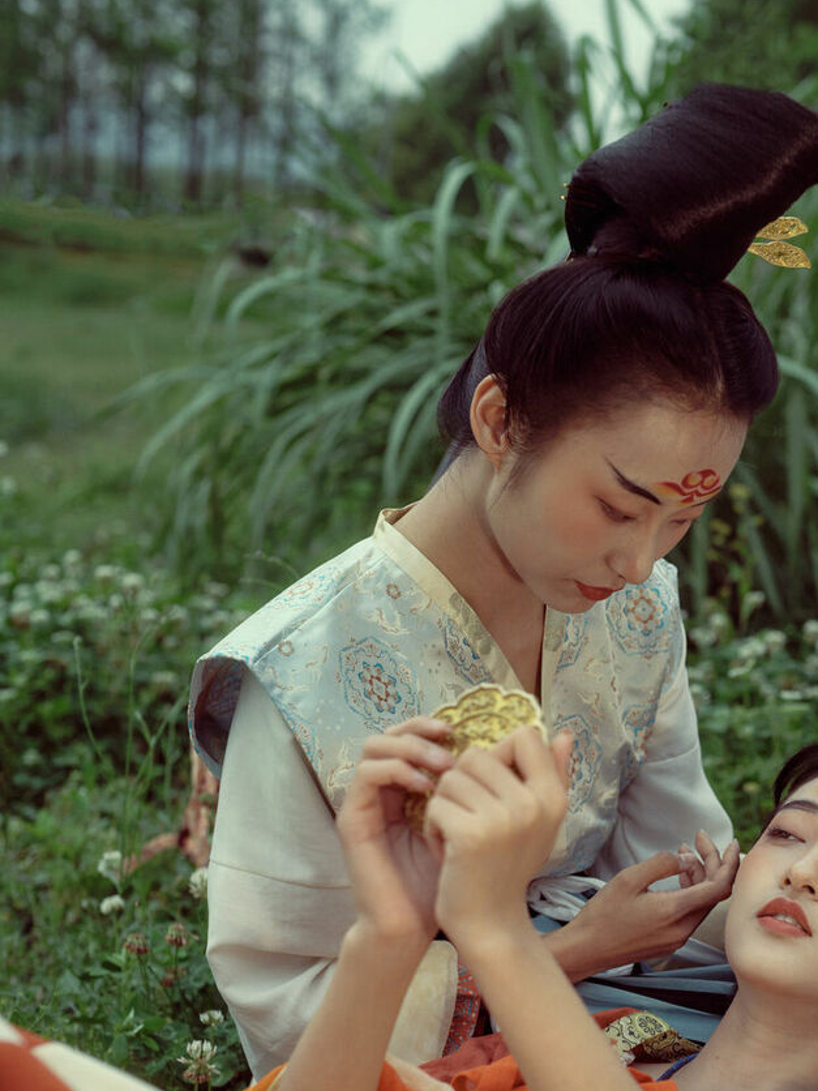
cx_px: 674
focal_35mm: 67
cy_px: 771
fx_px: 2111
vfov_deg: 28.7
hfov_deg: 21.6
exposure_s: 1/400
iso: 400
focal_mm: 50
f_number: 3.5
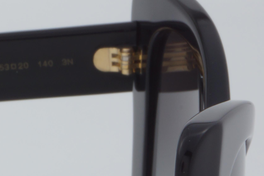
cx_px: -192
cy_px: 213
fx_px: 2161
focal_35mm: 295
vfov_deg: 4.6
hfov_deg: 6.8
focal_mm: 55
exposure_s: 1/4
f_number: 32
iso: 100
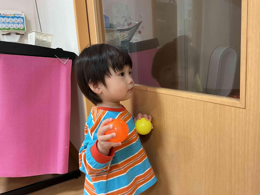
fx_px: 218
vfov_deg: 48.2
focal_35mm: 29
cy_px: 98
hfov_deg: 61.7
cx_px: 130
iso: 125
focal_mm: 3
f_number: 1.8
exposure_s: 1/60
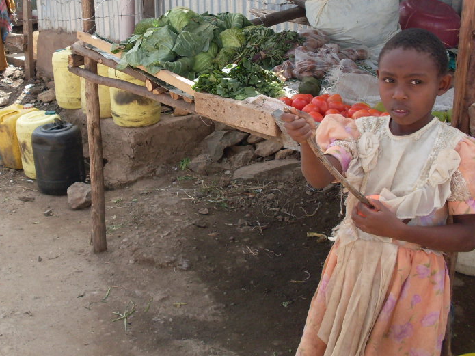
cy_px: 110
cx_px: 165
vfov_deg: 25.9
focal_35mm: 56
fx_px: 768
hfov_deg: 34.1
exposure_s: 1/350
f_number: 2.8
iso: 80
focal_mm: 6.3
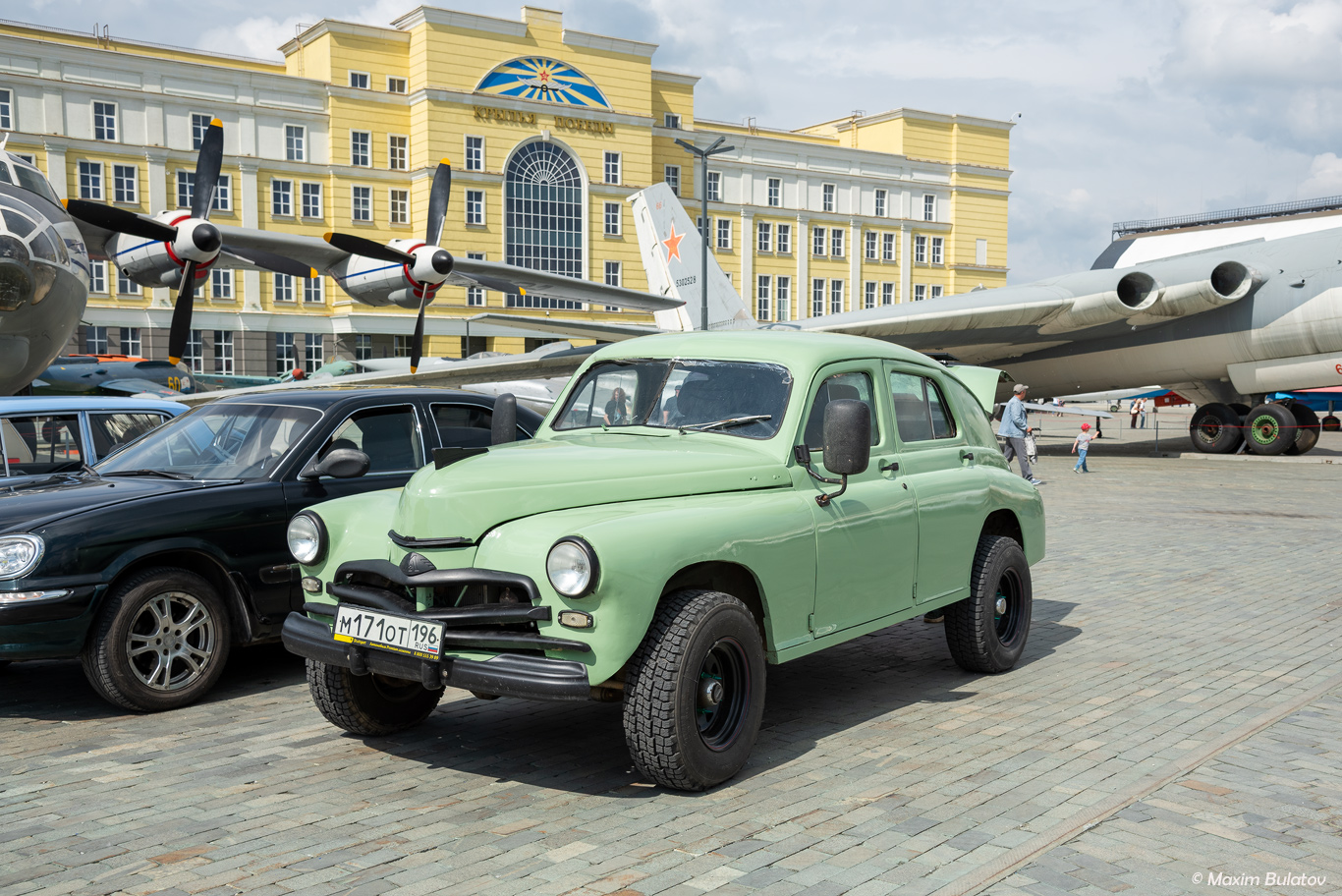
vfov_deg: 37.9
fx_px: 1305
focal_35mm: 35
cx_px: 671
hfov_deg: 54.4
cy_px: 448
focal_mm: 35
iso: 200
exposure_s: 1/800
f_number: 7.1
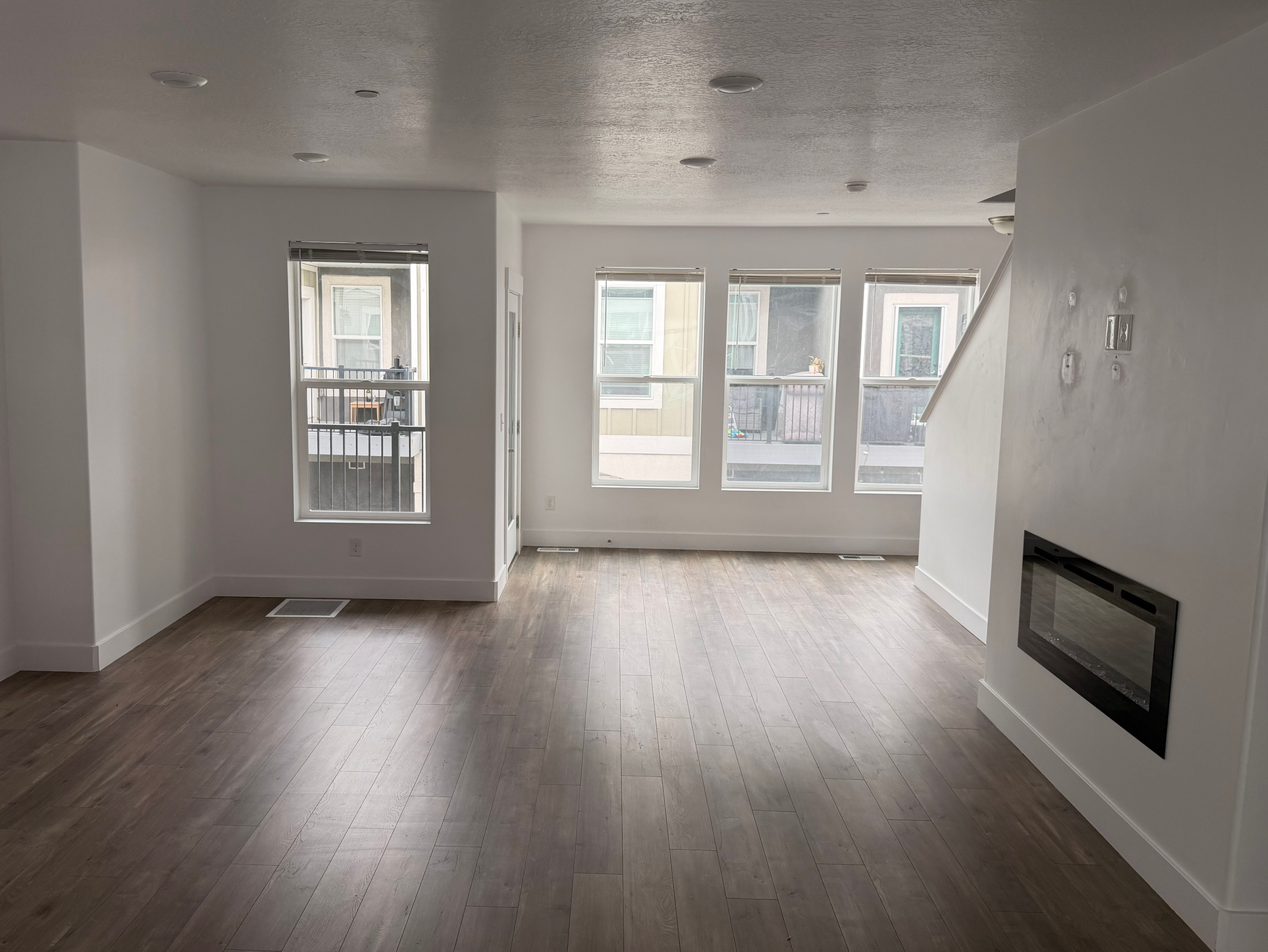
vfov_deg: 49.8
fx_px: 1026
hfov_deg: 63.4
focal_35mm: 28
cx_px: 588
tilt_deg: -6.5
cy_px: 461
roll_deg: -0.8
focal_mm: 6.76
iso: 100
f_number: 1.78
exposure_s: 1/186
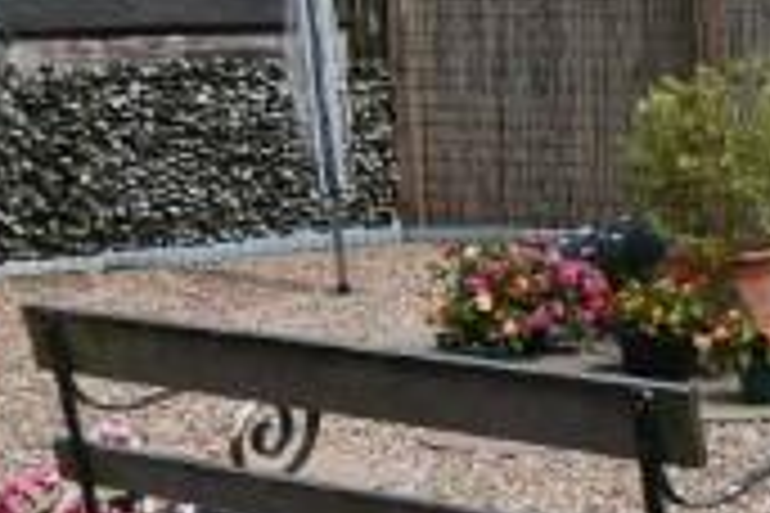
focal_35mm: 90
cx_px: 869
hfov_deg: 21.4
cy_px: 227
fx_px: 1925
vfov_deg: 15.2
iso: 100
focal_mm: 10
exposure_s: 1/250
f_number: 8
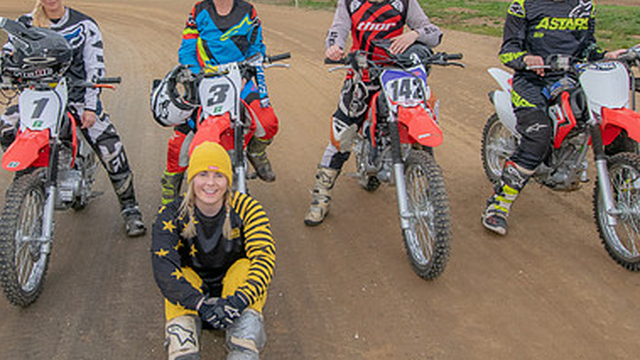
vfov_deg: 32.6
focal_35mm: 36
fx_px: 611
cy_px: 128
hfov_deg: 54.7
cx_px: 239
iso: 400
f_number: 7.1
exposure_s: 1/200
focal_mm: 11.5
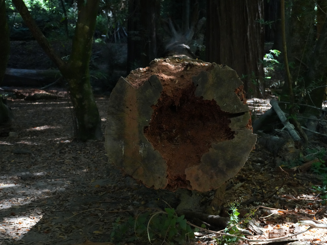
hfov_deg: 29.0
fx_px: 633
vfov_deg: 21.9
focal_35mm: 67
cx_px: 181
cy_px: 124
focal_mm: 61
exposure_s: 1/1000
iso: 8000
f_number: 5.6
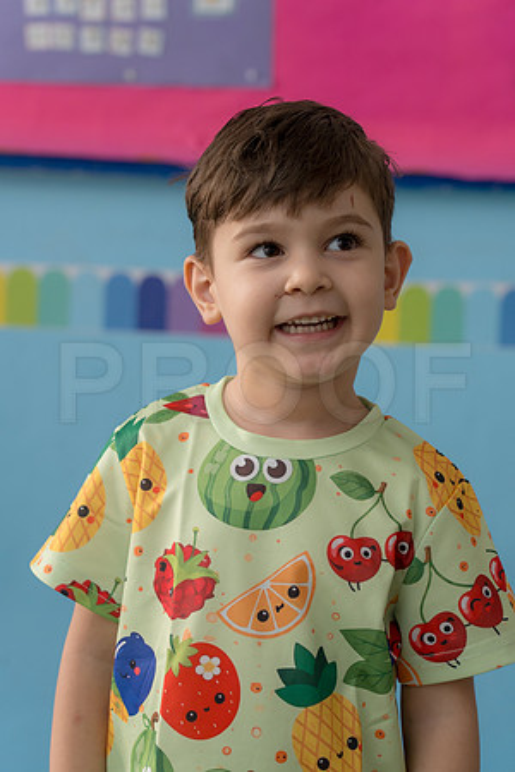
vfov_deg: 19.5
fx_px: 2253
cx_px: 258
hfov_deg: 13.0
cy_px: 386
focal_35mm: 105
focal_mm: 105
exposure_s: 1/160
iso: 1600
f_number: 5.6
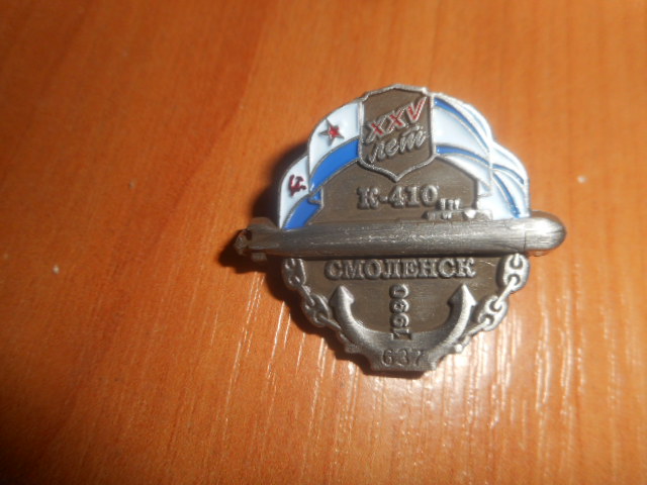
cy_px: 242
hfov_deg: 69.4
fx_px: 467
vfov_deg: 54.9
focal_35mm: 25
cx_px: 324
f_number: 10.5
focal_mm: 4.5
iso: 80
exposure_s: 1/25
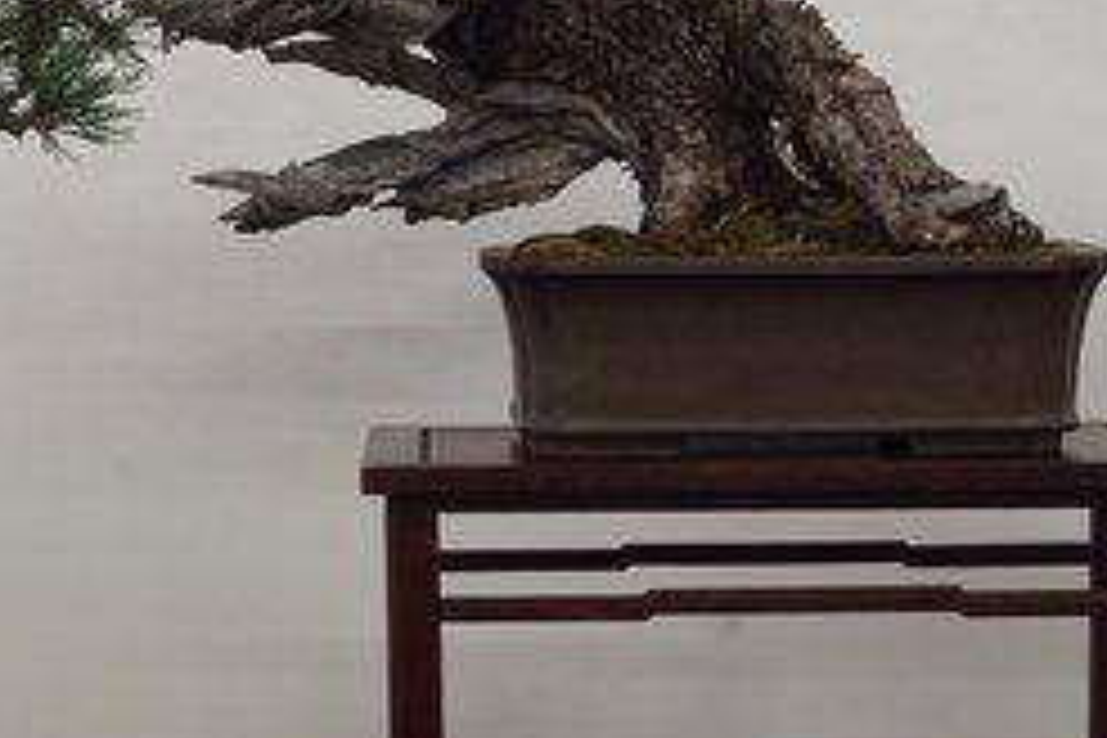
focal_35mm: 128
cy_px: 266
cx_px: 446
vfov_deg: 10.7
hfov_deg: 16.0
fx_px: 3942
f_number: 16
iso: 250
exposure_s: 1.3
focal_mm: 35
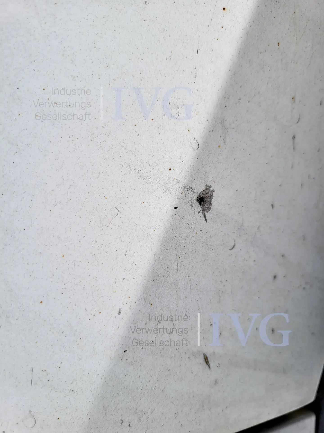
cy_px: 216
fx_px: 324
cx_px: 162
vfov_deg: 67.3
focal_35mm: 26
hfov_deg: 53.1
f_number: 1.8
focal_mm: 5.4
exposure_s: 1/4302
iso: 40
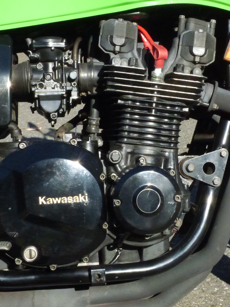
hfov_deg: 19.1
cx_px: 142
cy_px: 141
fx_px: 682
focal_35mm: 77
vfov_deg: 25.3
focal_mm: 9.1
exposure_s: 1/2000
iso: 1600
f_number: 8
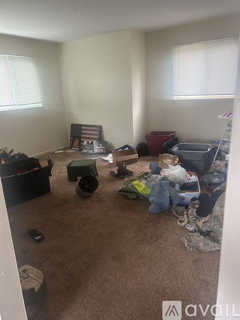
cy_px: 160
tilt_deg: -17.7
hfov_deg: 53.0
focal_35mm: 26
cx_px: 120
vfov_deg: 67.3
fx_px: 240
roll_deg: +2.8
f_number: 1.5
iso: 500
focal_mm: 5.7
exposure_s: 1/60
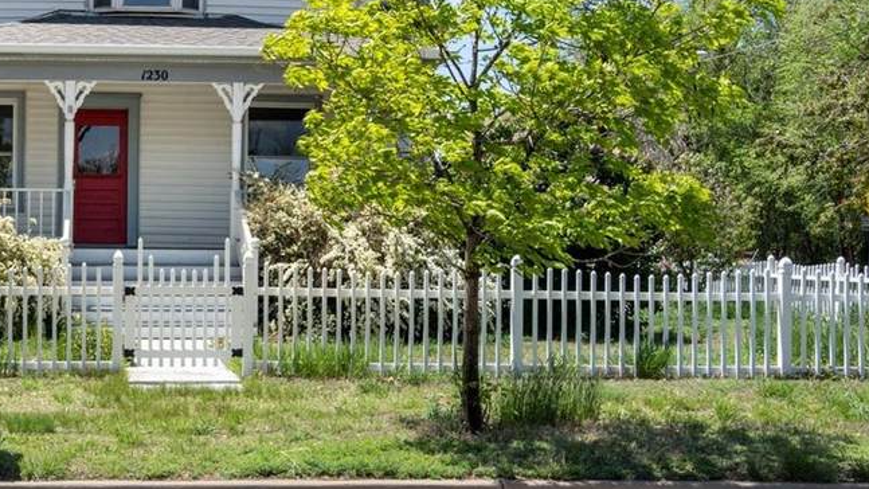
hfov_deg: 34.7
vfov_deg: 20.7
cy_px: 218
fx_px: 1337
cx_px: 150
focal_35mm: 58
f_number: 10
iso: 640
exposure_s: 1/250
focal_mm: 28
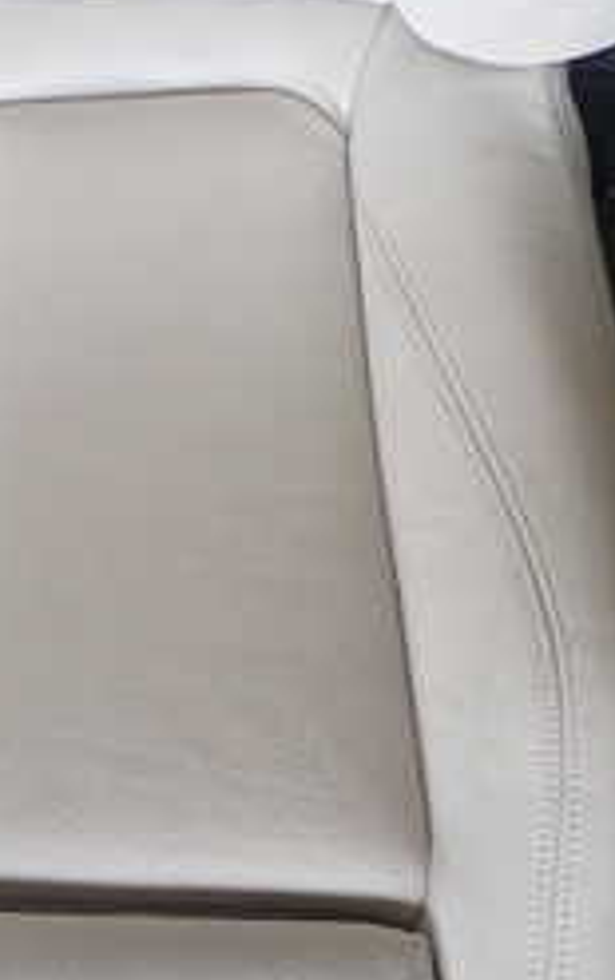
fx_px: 1925
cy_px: 647
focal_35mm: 72
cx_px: -60
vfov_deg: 28.4
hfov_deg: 17.5
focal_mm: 5.05
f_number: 2.2
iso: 100
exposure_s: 1/100
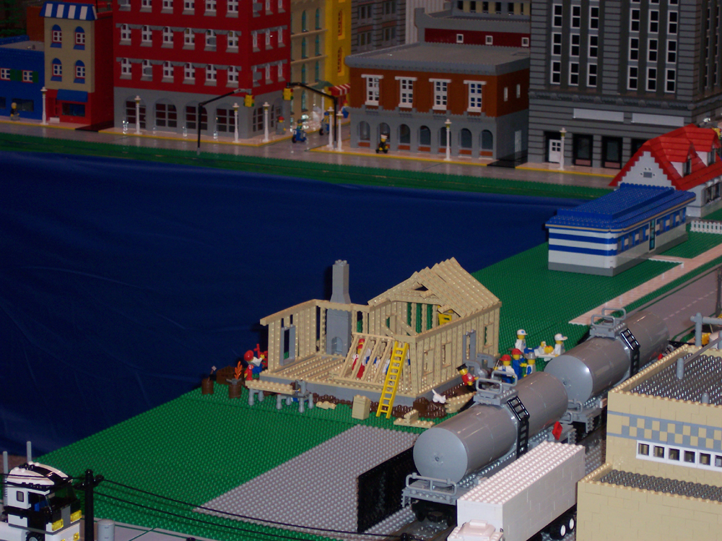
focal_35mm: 114
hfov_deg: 17.3
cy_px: 270
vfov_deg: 13.0
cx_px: 361
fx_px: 2377
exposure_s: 1/90
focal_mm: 24
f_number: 4.8
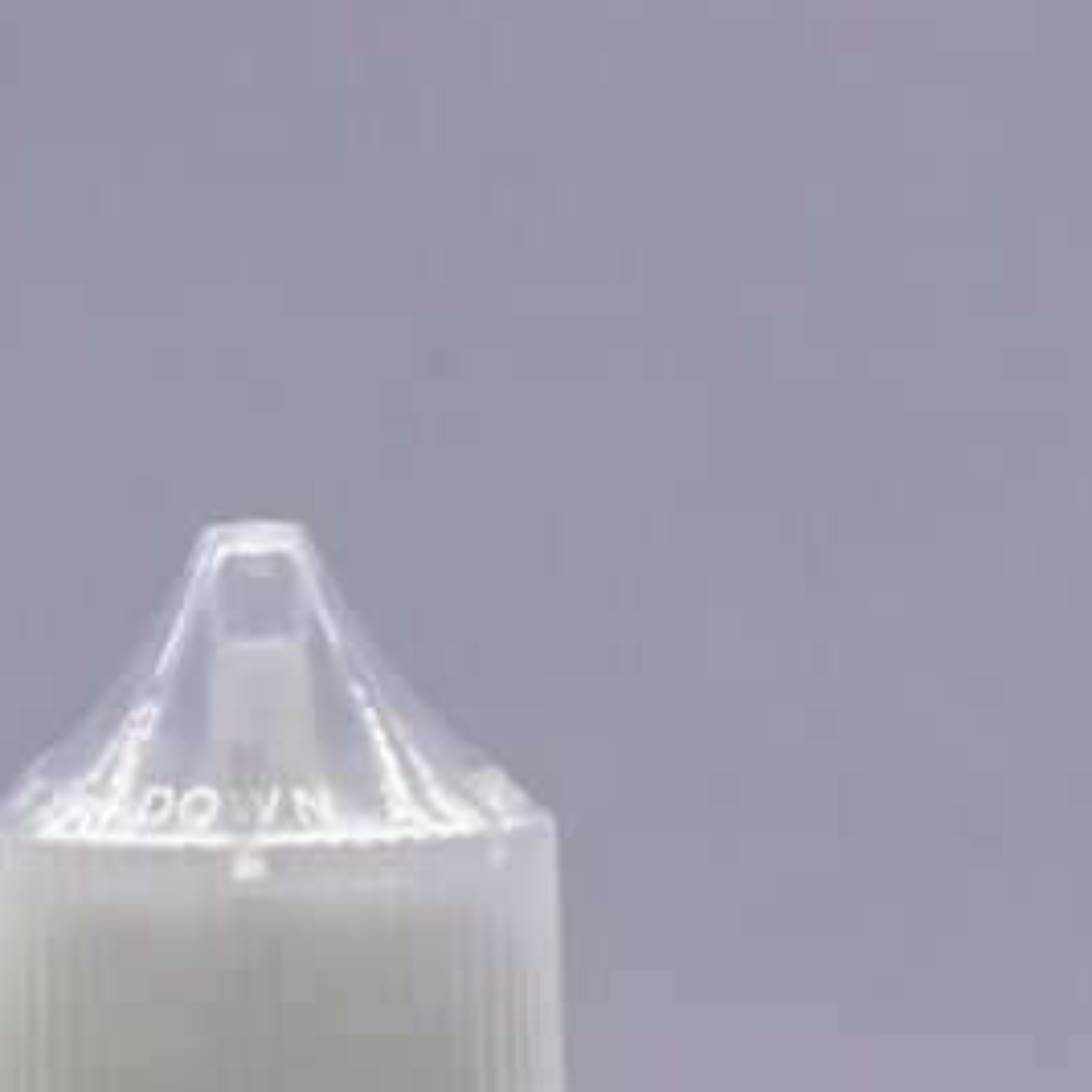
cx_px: 135
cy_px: 1763
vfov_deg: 9.8
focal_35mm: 172
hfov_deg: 10.1
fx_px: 6139
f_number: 9
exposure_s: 1/320
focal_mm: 40
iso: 200
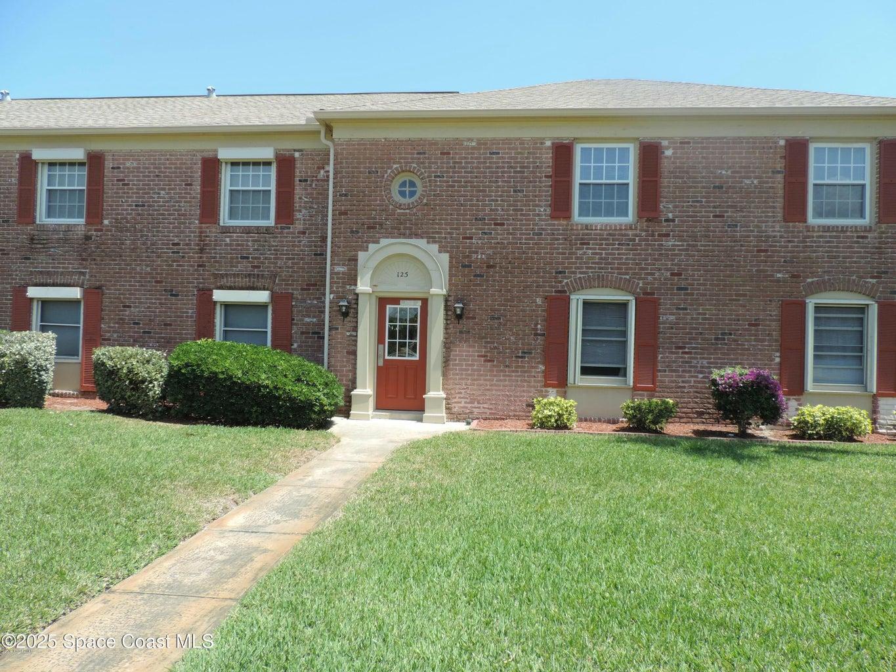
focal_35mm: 24
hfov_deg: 71.6
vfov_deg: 56.8
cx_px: 448
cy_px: 336
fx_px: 621
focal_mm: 4.3
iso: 79
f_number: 3
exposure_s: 1/500
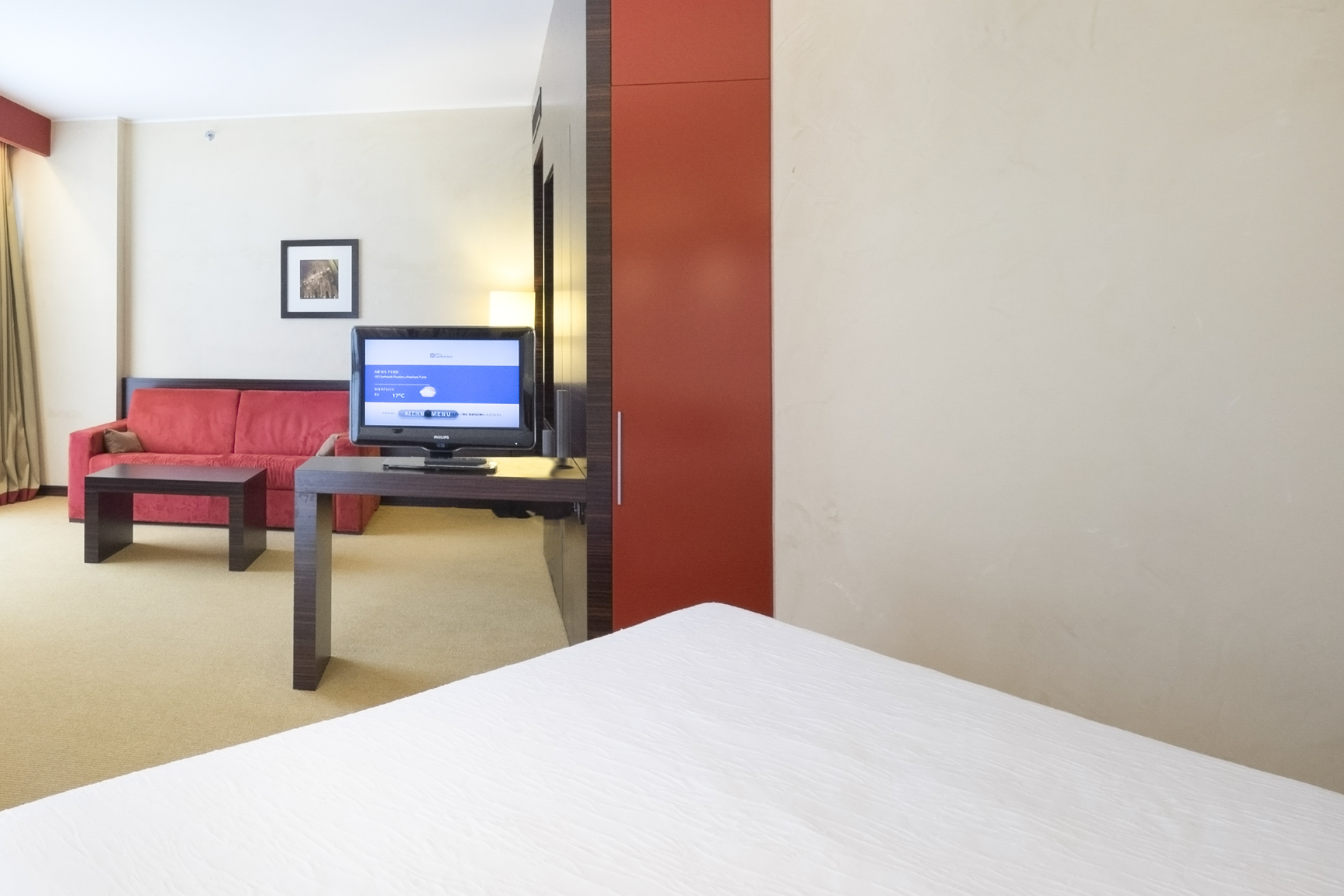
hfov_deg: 71.2
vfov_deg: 54.2
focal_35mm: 23
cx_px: 346
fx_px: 859
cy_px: 310
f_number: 9
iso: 800
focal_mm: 10
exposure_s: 1/13
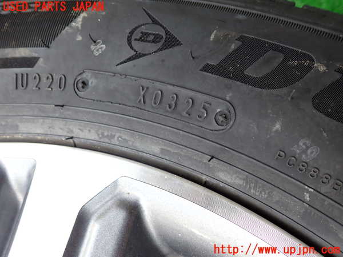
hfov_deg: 60.0
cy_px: 128
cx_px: 172
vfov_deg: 46.8
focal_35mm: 30
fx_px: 297
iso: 100
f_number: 2.3
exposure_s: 1/125
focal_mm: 5.4
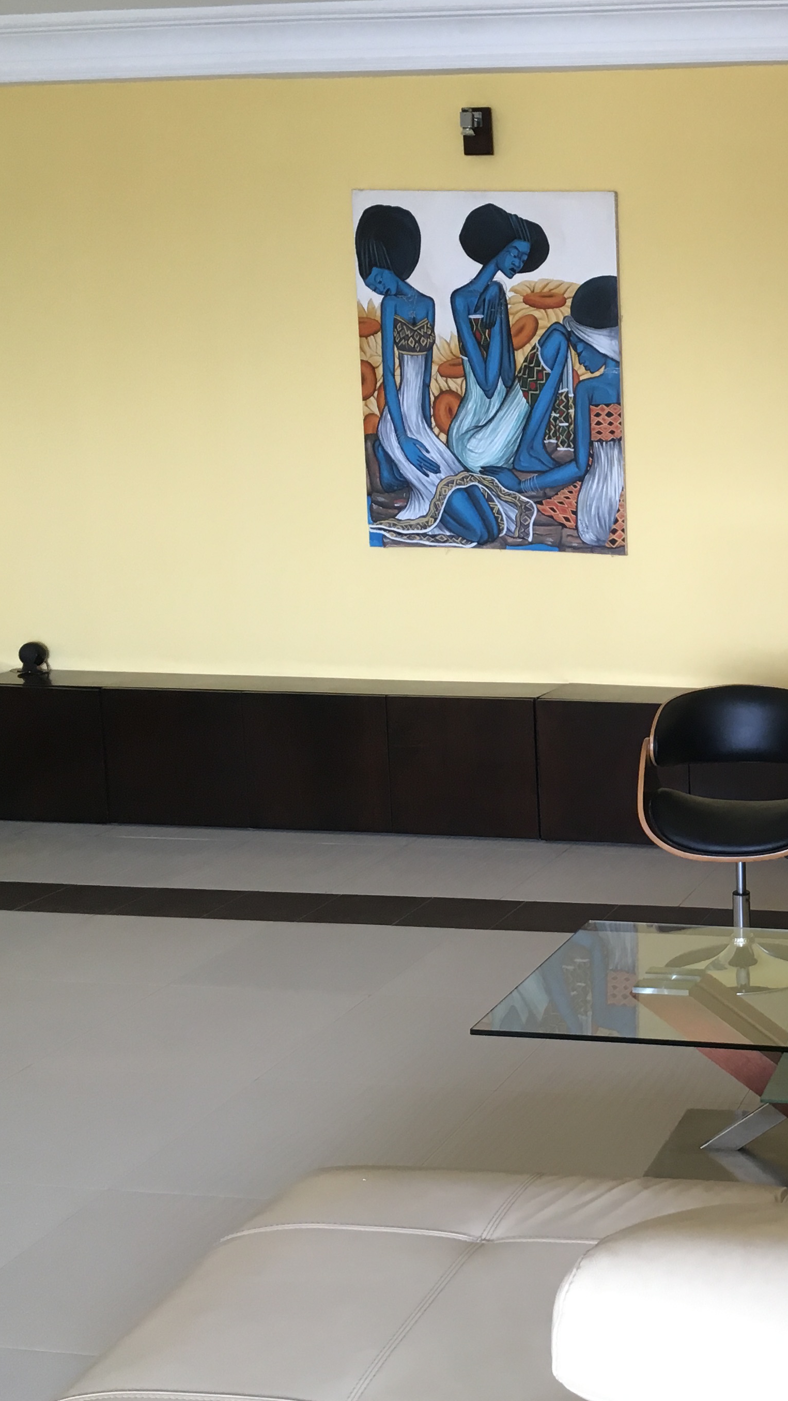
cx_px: 933
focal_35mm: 47
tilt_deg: -9.5
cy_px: 670
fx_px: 1745
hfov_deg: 23.4
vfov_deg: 43.7
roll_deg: +0.6
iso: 80
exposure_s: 1/33
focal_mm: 4.15
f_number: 2.2
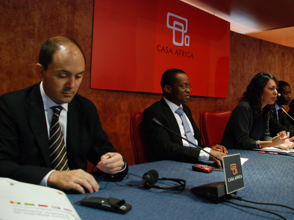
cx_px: 166
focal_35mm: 34
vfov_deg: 41.8
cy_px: 113
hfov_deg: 53.8
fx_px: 289
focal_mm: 20
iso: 1000
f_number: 3.5
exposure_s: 1/40
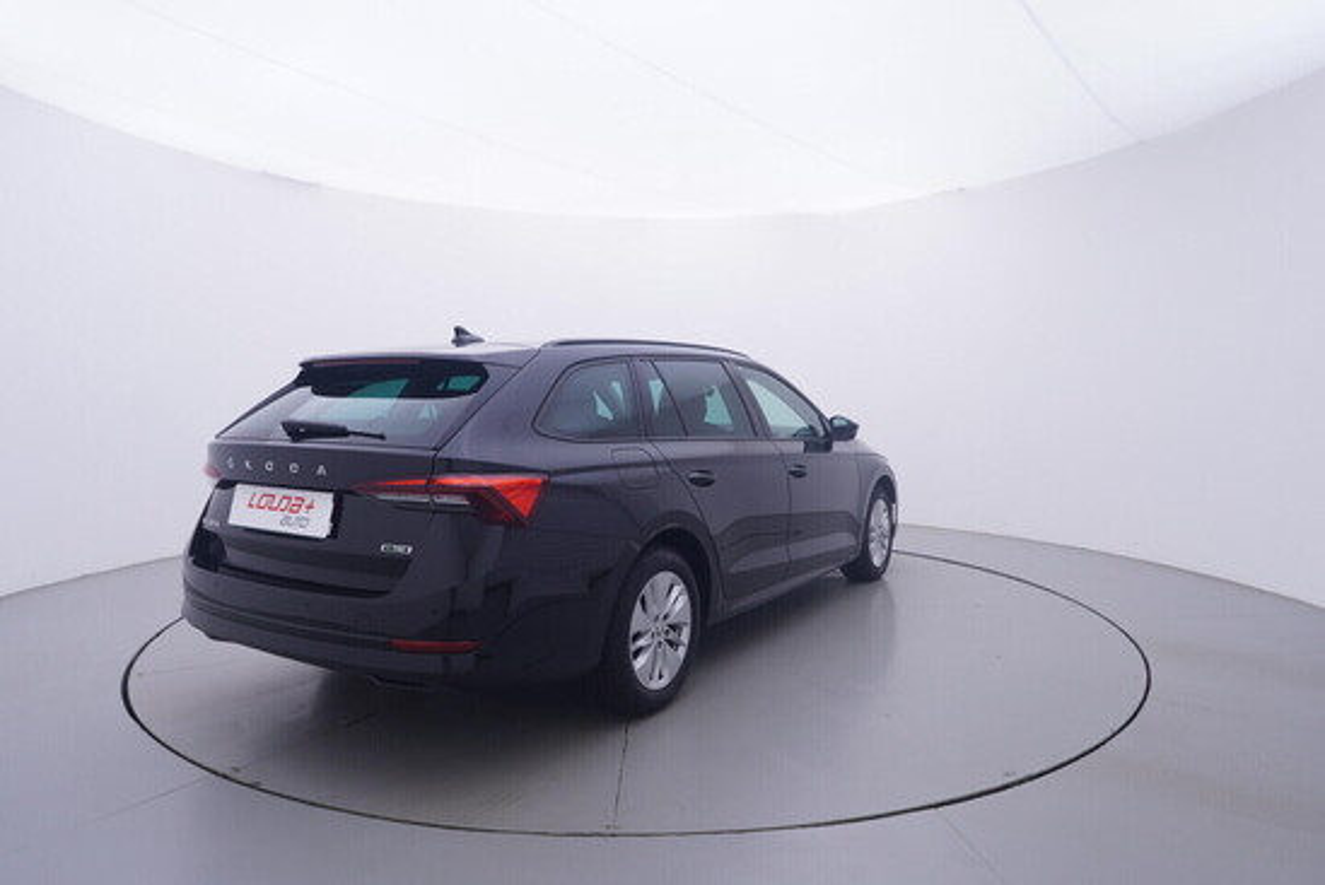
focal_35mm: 22
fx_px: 829
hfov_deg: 77.3
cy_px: 442
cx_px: 662
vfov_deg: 56.2
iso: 200
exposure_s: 1/80
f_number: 5
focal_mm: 15
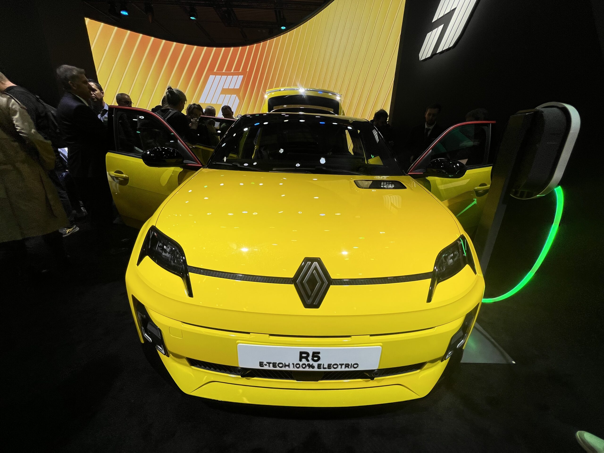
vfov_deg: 89.9
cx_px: 302
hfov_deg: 106.2
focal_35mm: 13
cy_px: 226
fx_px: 227
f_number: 1.8
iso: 32
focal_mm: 1.57
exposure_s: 1/158
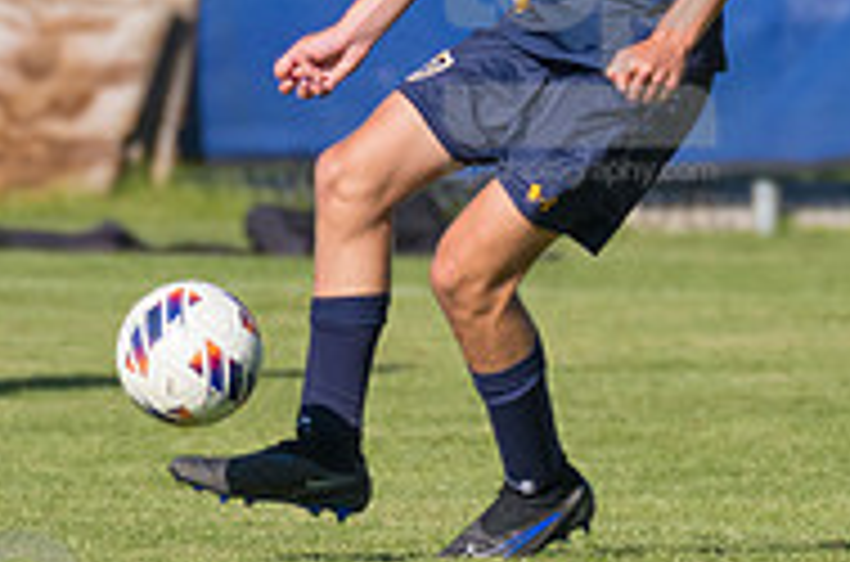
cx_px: 580
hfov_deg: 1.1
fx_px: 42393
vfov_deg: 0.8
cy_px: 27
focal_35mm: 1800
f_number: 5.6
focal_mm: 390
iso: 320
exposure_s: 1/2000
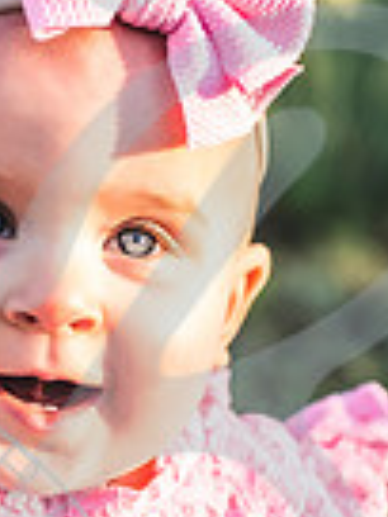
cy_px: 430
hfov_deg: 9.3
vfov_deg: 12.4
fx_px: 2376
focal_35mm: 159
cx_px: -30
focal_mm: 50
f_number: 2.8
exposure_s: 1/320
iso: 100
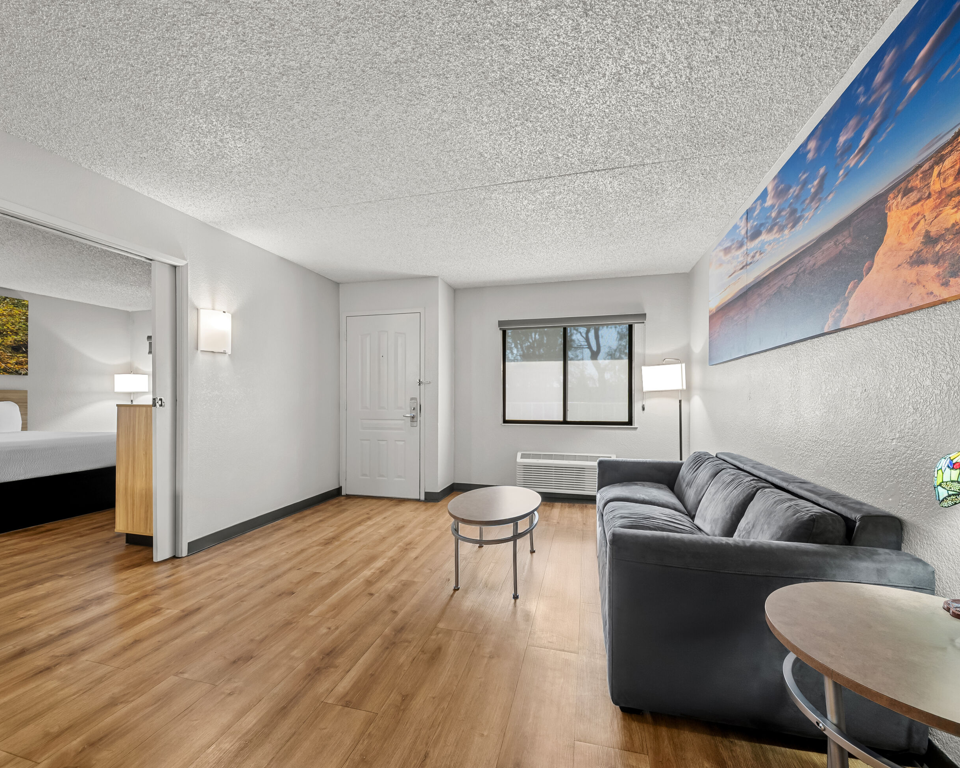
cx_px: 462
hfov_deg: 96.8
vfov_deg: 84.0
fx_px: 426
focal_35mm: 15
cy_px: 384
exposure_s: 1/2
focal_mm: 13
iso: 250
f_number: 8
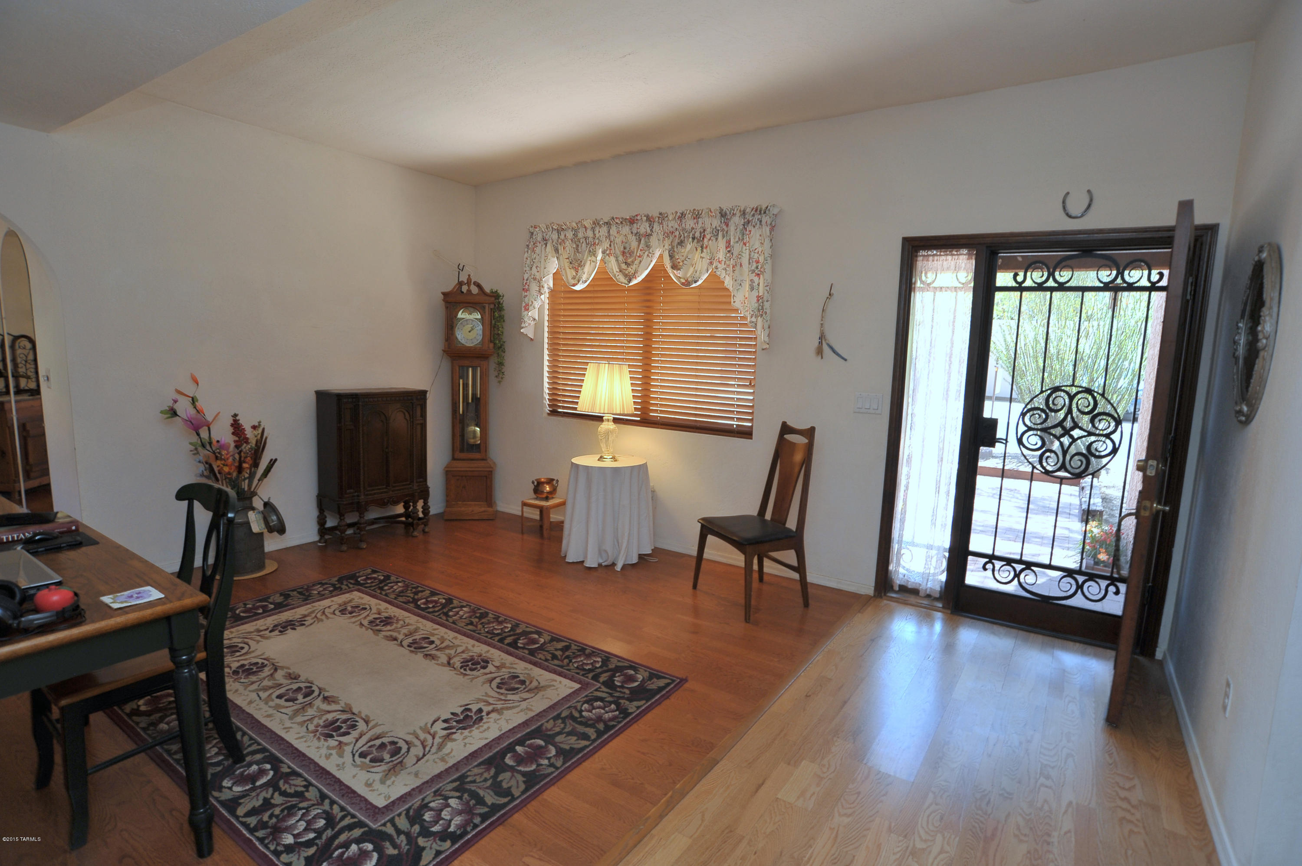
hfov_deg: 90.0
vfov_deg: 67.3
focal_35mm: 18
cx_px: 651
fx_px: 651
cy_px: 433
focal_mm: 18
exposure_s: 1/30
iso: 500
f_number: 8
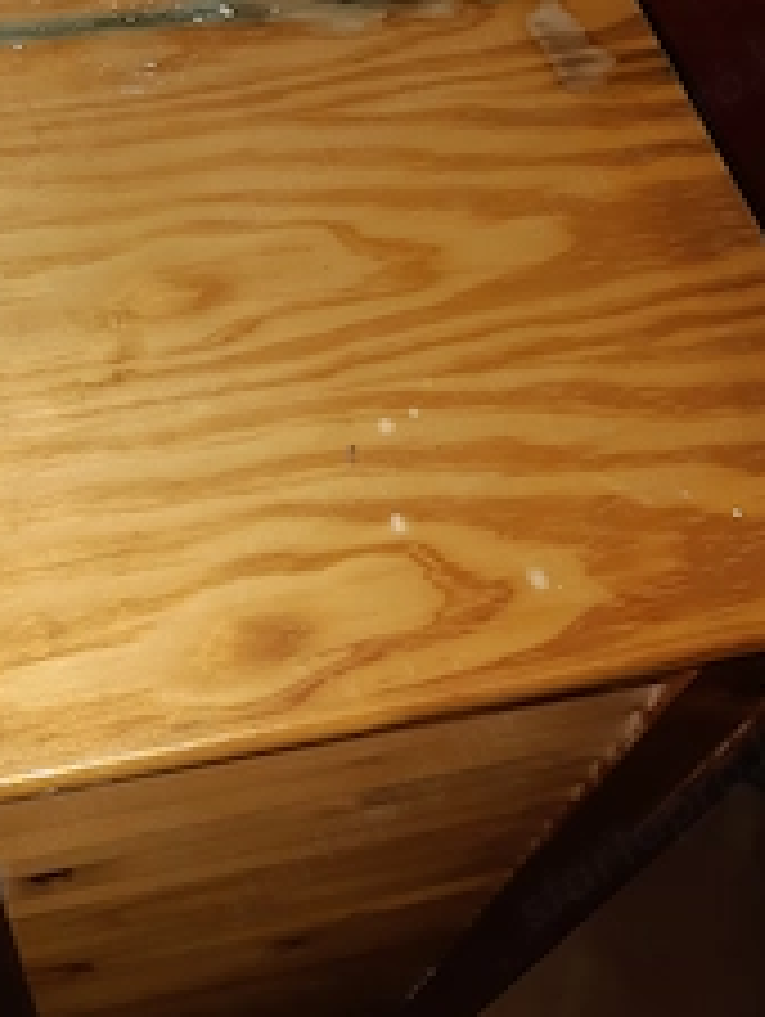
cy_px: 202
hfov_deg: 31.3
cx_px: 248
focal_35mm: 46
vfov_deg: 39.6
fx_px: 1353
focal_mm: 3.93
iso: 64
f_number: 1.7
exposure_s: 1/50
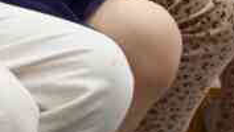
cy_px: -308
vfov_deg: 2.8
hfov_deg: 5.0
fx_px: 2634
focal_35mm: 424
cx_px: -192
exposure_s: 1/80
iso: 2000
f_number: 6.3
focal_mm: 70
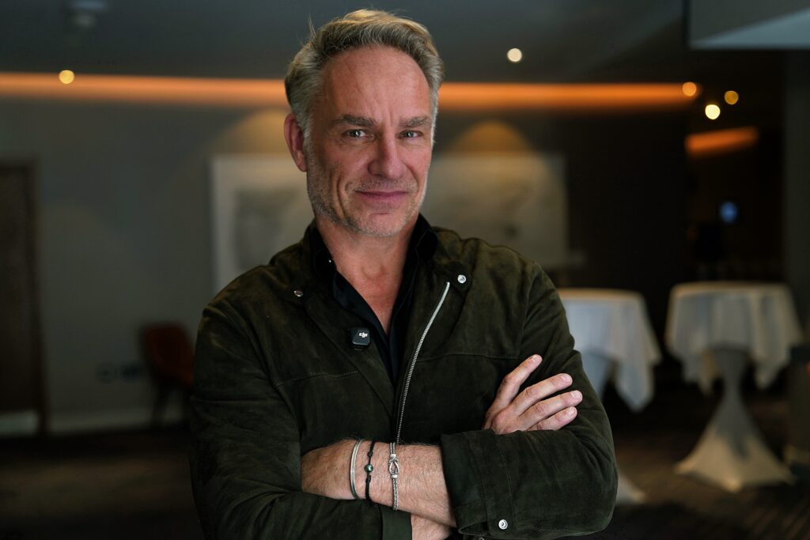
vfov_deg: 26.5
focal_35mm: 51
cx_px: 405
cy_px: 270
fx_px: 1148
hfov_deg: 38.9
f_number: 2.8
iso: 500
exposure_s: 1/100
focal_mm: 51
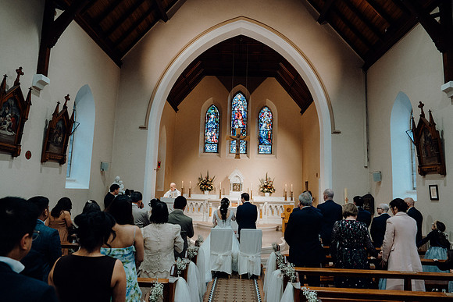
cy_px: 151
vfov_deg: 53.2
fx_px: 302
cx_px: 226
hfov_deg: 73.7
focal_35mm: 24
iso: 2000
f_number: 3.5
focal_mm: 24
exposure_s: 1/160
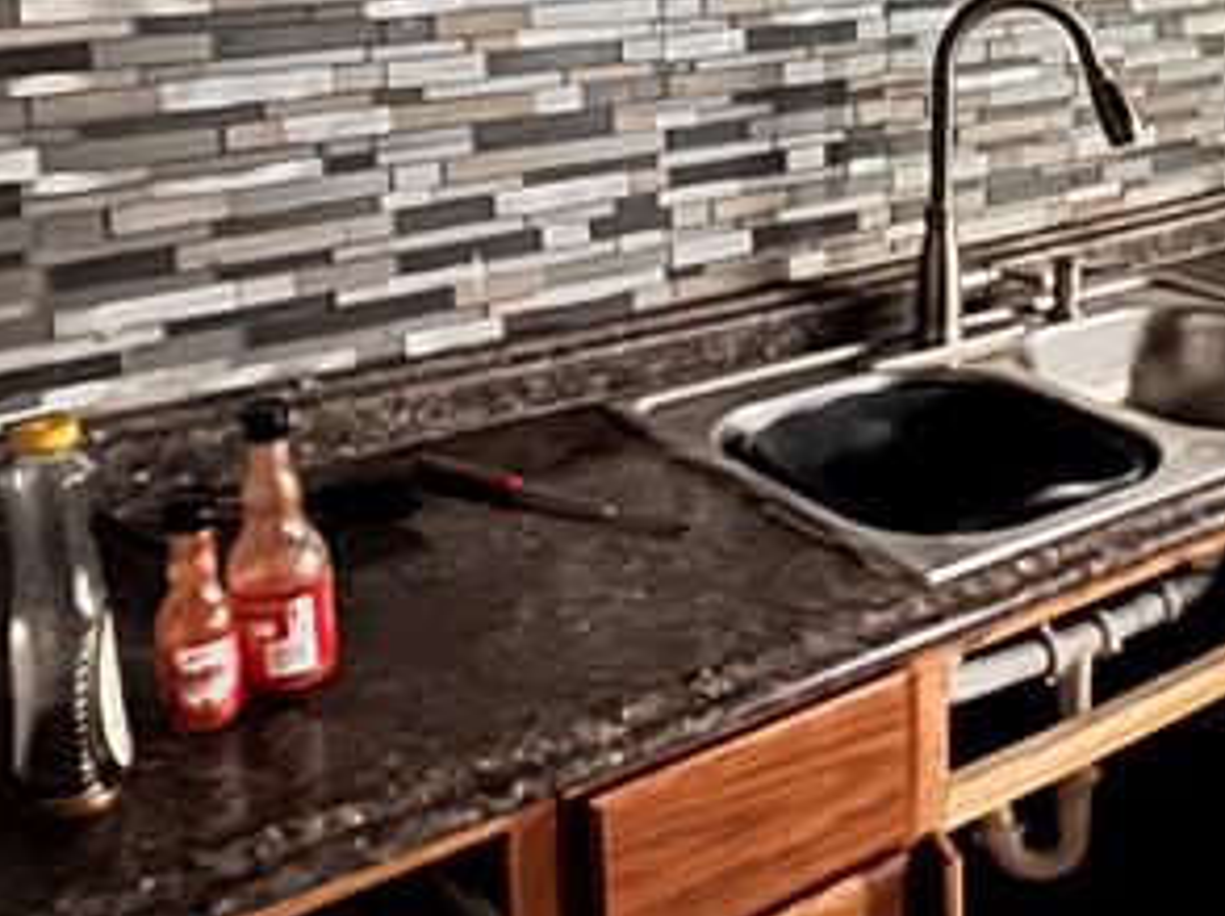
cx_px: 1058
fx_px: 1732
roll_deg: -0.8
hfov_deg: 36.9
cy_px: 130
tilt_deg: -11.9
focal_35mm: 49
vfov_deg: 28.7
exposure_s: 1/8
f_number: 2.2
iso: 1250
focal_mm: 2.22
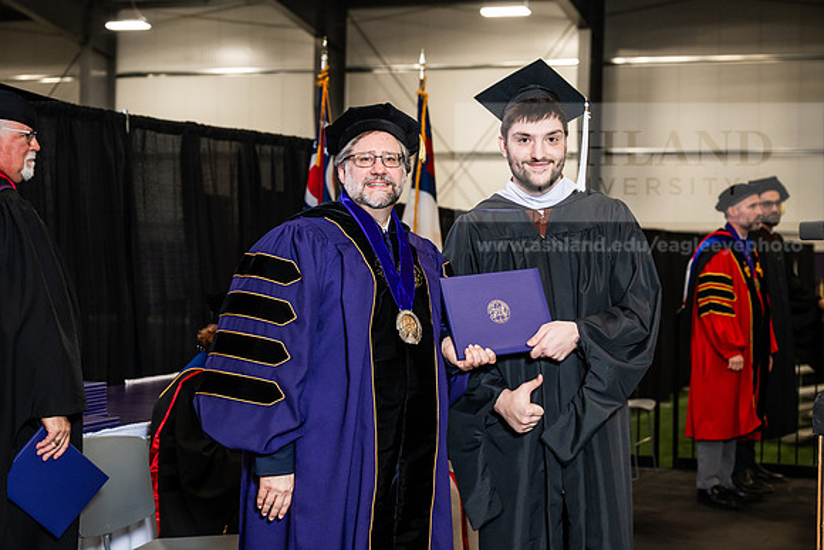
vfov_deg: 20.0
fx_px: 1557
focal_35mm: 68
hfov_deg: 29.6
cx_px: 412
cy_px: 275
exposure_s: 1/200
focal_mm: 68
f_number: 4.5
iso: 1250
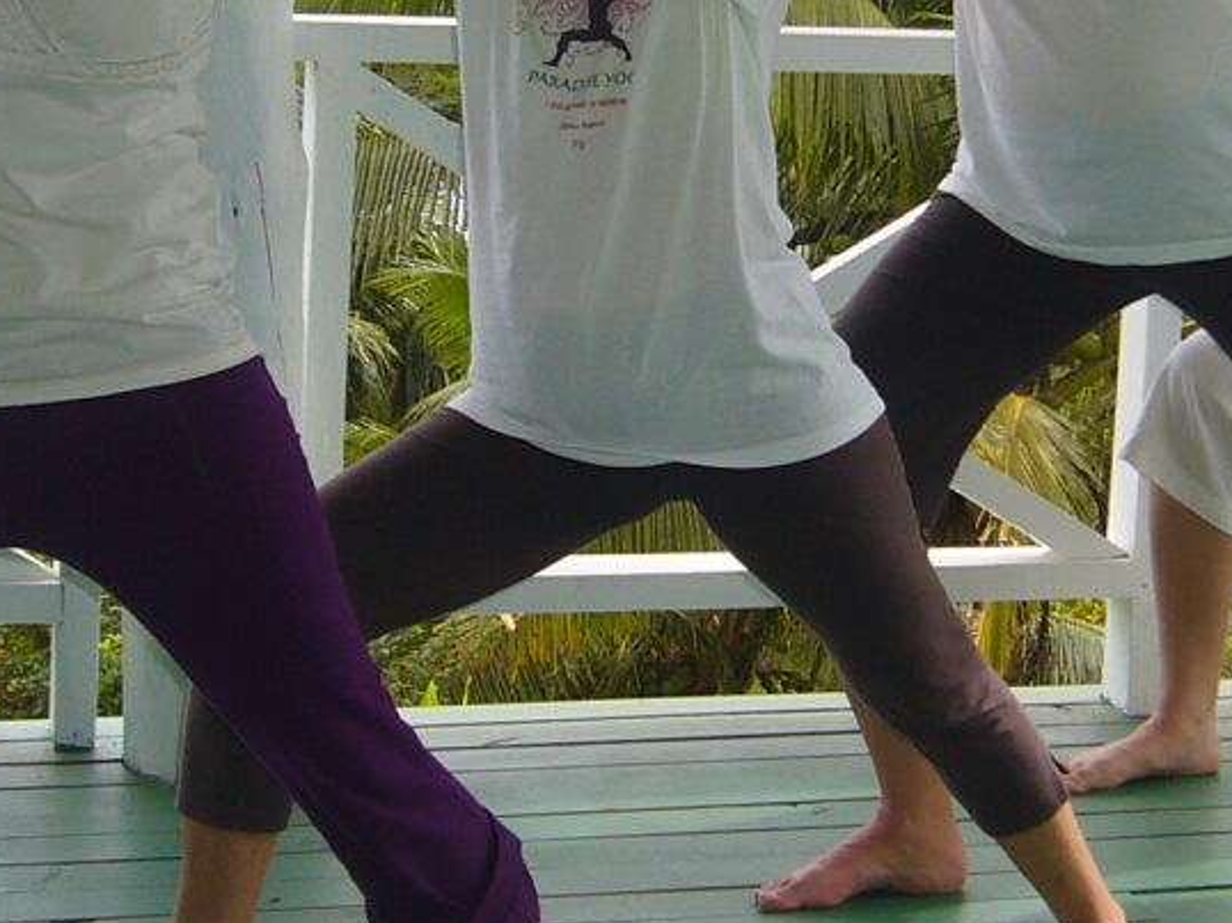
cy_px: 147
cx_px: 889
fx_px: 3557
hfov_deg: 19.5
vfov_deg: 14.7
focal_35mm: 100
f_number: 2.8
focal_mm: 5.8
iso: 80
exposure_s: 1/250
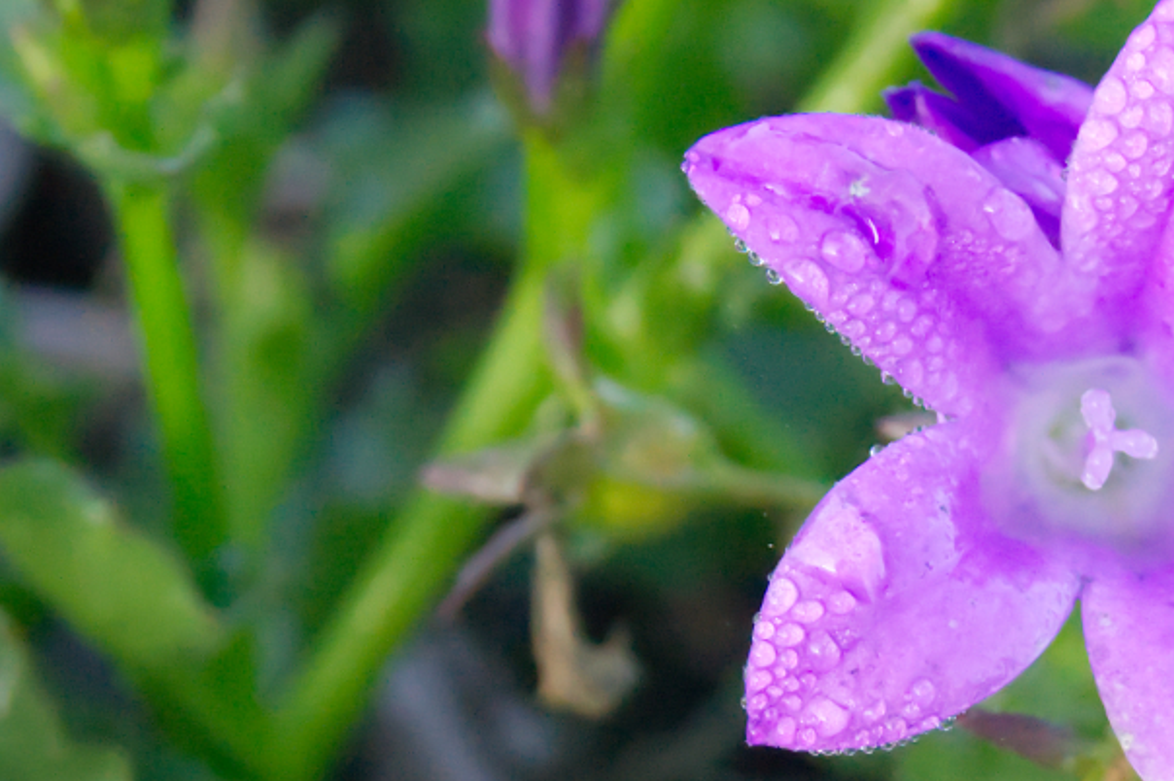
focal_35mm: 164
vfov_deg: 8.4
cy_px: 490
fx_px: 5345
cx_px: 774
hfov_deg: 12.5
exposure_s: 1/200
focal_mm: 55
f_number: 10
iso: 3200
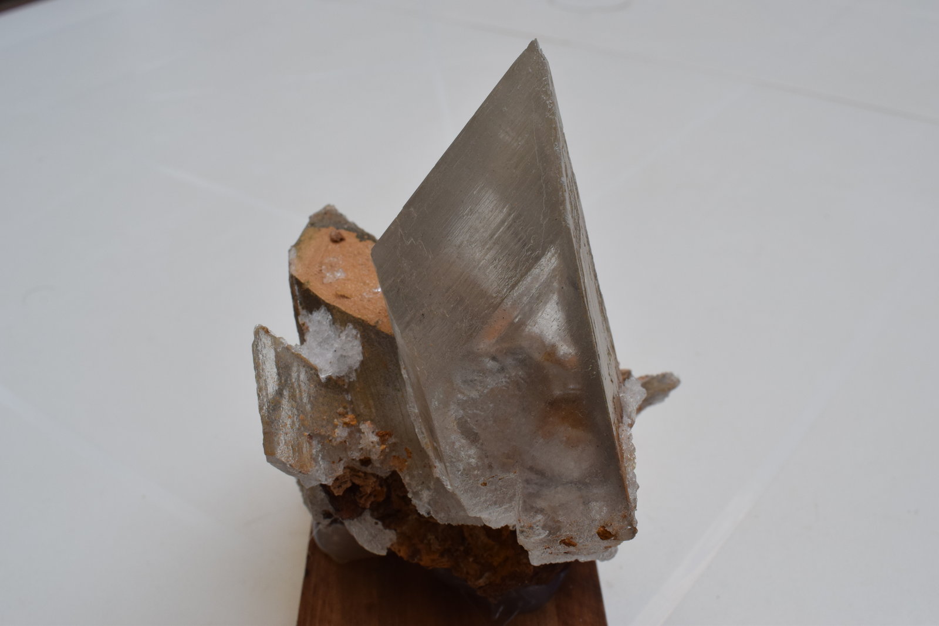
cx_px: 470
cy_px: 313
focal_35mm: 34
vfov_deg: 38.4
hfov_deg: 55.1
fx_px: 900
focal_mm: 23
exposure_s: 1/40
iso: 500
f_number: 14
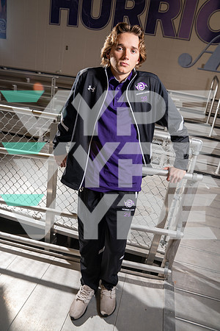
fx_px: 220
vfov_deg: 73.7
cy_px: 166
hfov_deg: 53.1
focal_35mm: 24
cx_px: 110
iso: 320
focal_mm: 24
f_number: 5.6
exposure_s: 1/250
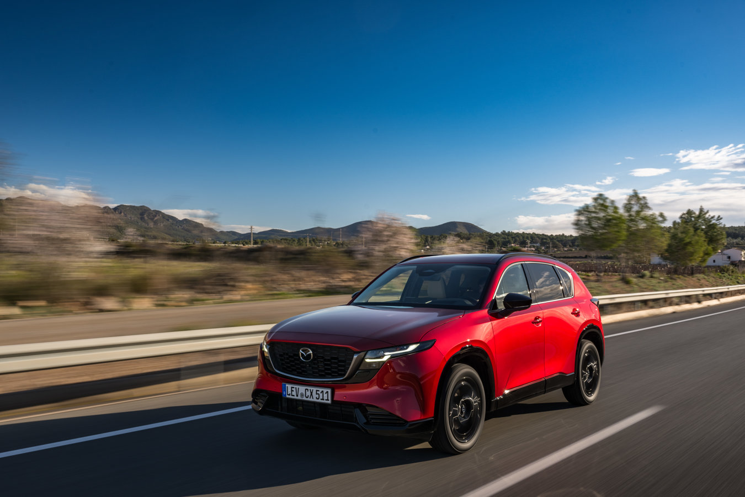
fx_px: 662
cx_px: 372
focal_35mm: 32
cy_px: 248
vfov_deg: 41.1
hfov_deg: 58.7
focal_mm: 32
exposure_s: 1/25
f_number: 11
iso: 40
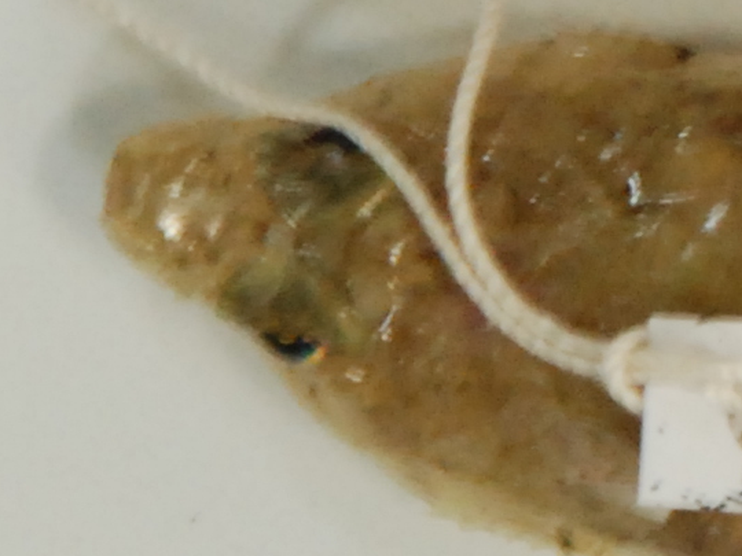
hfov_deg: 2.2
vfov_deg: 1.7
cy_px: 18
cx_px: 2005
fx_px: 18851
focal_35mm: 879
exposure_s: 1
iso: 800
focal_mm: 85
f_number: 16
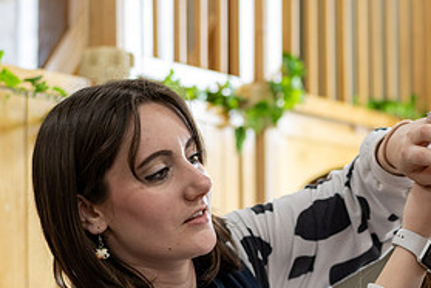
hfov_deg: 19.6
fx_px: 1245
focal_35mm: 104
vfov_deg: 13.0
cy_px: 272
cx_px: 300
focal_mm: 50
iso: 1250
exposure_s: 1/320
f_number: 2.8
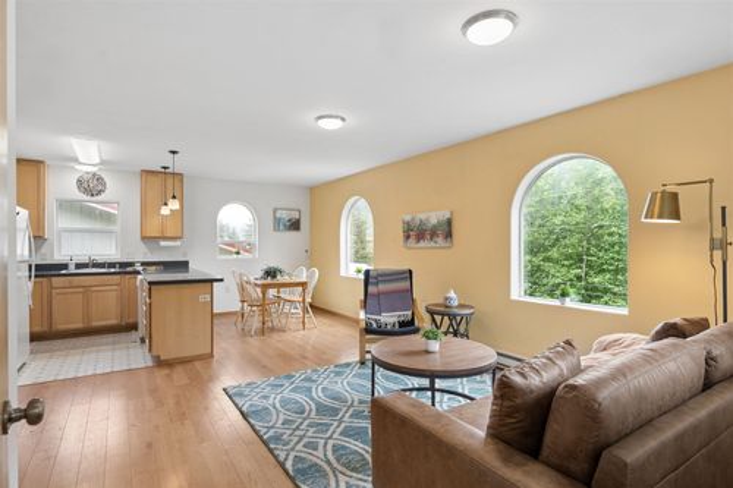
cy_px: 244
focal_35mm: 18
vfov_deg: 67.3
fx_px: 366
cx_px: 366
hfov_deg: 90.0
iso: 800
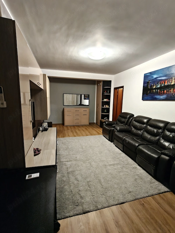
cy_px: 116
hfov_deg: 78.1
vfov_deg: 94.5
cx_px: 88
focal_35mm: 16
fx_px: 108
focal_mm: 2.31
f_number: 2
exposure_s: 1/50
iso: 400
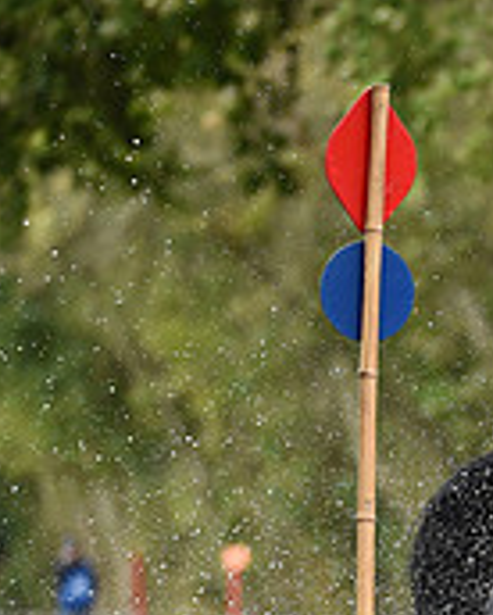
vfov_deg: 3.1
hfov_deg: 2.4
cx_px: 893
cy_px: 486
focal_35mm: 632
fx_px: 11506
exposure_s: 1/1000
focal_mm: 200
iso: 2200
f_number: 4.5
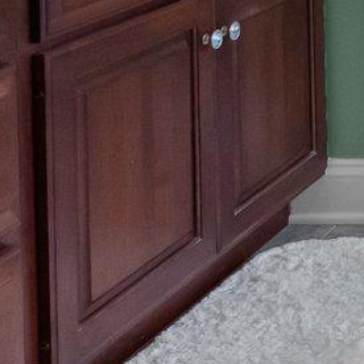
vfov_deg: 15.3
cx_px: 898
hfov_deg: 12.8
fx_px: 1202
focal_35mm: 101
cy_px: -257
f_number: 8
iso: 2500
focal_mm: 16
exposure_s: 1/40
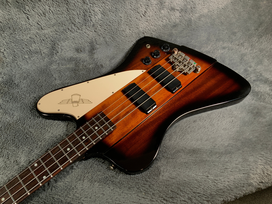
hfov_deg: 61.7
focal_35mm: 29
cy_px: 102
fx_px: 228
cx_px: 136
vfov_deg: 48.2
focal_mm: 3
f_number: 1.8
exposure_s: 1/104
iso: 64
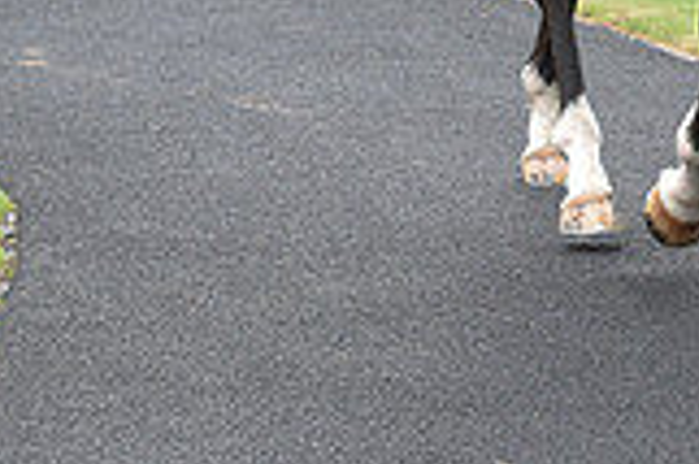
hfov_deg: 6.0
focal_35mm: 342
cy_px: -358
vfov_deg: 4.0
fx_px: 6634
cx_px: 682
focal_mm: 95
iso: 1000
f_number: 5
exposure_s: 1/640
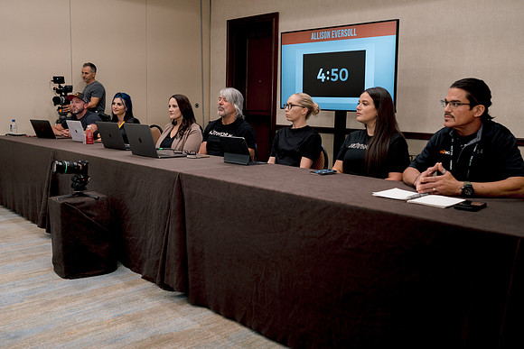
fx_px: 510
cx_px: 262
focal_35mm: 35
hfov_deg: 54.4
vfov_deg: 37.9
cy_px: 174
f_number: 4
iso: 800
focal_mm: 35
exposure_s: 1/160
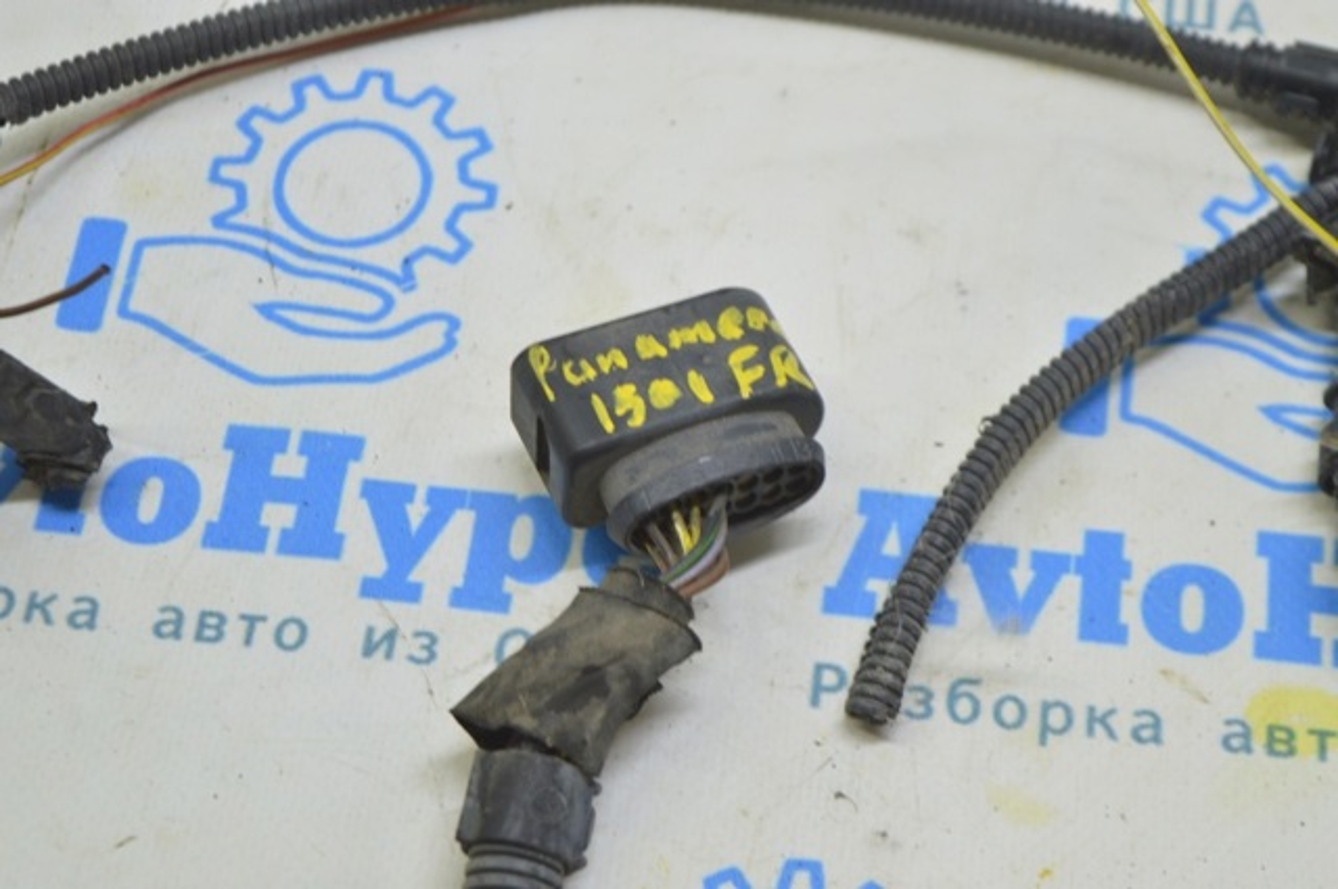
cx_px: 669
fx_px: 3062
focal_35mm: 82
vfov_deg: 16.5
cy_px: 444
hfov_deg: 24.6
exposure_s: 1/20
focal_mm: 55
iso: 400
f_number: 5.6
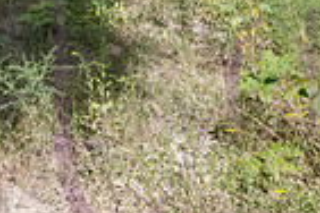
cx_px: -3
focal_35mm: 60
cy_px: -112
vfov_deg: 19.5
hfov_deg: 30.9
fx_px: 533
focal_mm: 14
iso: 320
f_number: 11
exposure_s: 1/200
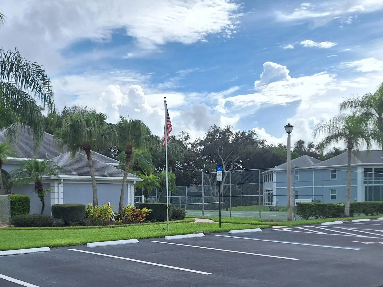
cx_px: 171
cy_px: 210
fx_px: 432
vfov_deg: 36.1
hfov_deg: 47.8
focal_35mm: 39
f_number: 1.8
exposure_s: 1/3521
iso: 40
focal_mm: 5.54
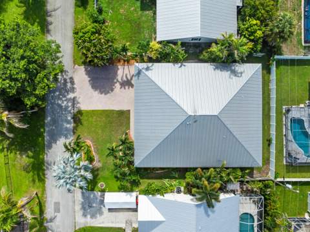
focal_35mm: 24
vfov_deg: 56.7
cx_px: 155
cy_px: 116
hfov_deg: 71.7
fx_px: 215
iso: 120
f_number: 2.8
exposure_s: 1/2000
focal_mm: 12.29
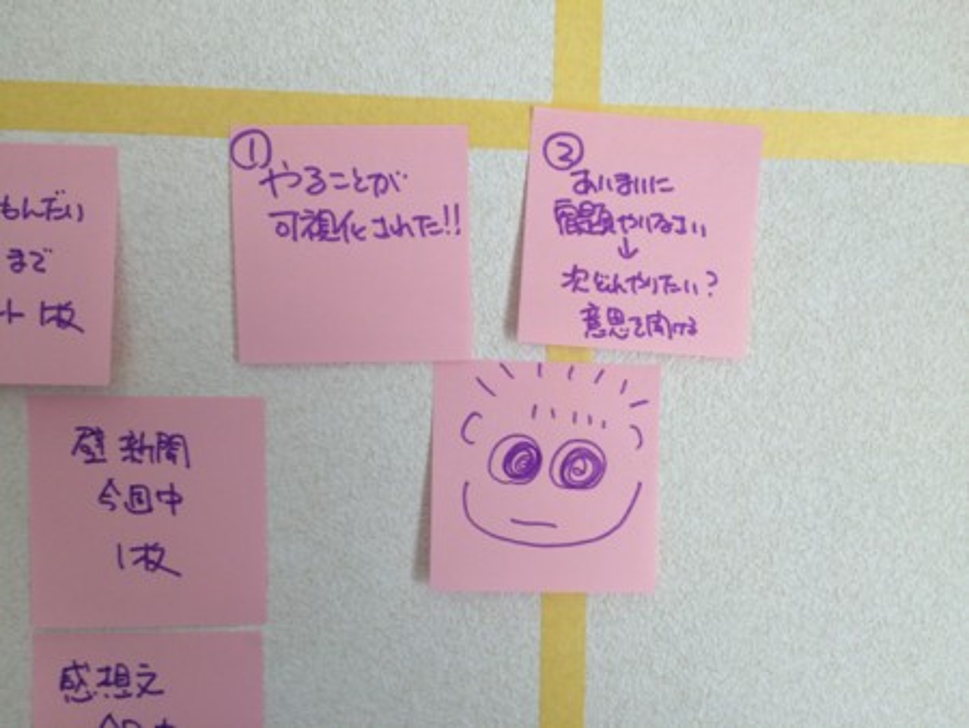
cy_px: 364
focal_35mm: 29
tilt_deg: -4.7
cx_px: 484
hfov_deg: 61.6
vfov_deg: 48.3
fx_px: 812
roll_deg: -1.3
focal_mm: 4.15
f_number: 2.2
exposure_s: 1/120
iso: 50
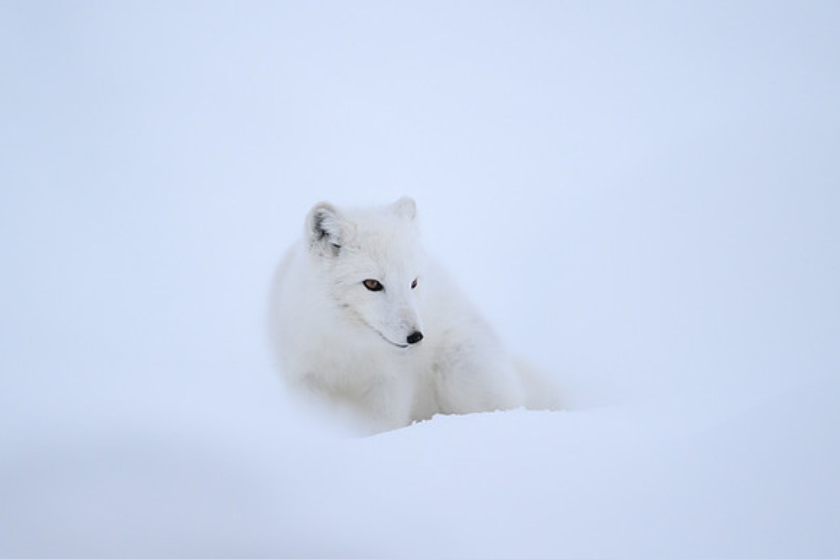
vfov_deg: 2.3
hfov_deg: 3.5
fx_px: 13861
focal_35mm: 594
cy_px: 262
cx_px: 420
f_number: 4
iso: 1600
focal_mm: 560
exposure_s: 1/800
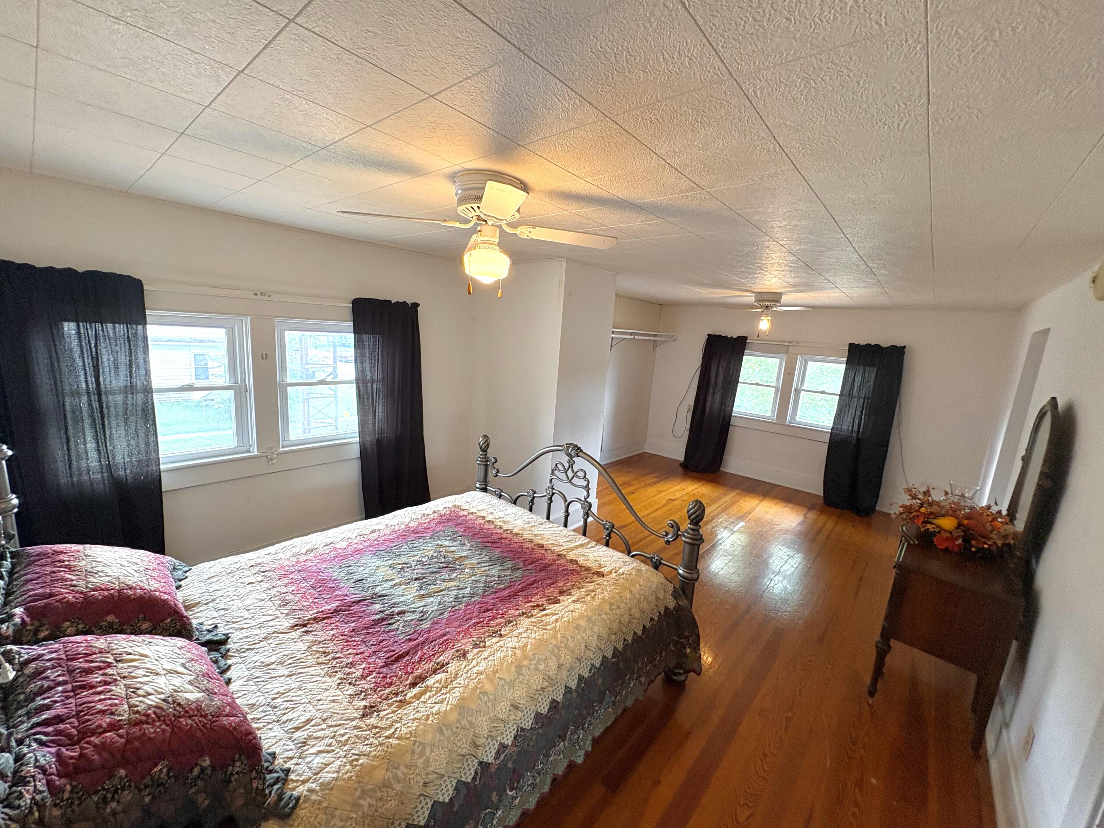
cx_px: 552
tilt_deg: -10.4
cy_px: 414
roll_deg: -4.2
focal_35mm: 14
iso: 250
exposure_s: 1/60
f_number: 2.2
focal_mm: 2.22
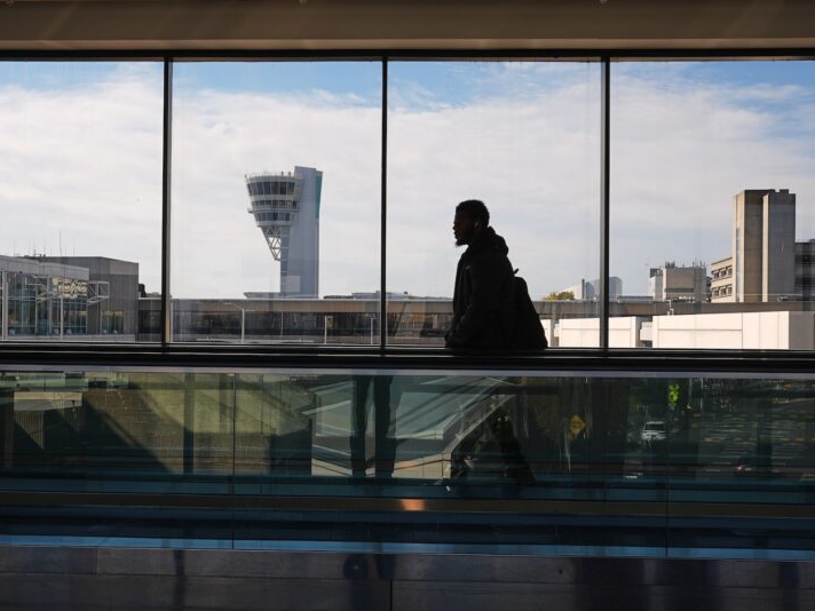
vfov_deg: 30.9
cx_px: 326
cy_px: 327
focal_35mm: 47
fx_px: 1107
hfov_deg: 40.3
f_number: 7.1
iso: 200
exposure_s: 1/400
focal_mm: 34
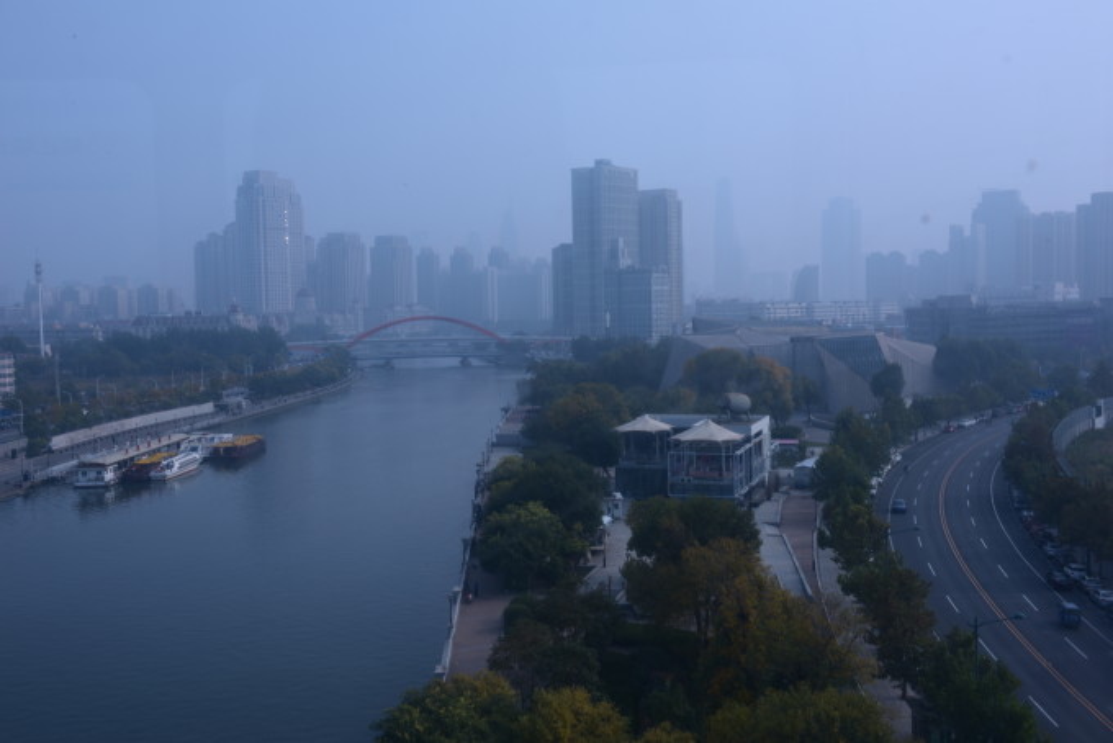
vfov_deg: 33.4
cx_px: 556
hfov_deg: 48.4
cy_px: 372
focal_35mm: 40
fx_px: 1237
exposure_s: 1/40
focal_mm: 40
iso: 90
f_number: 18
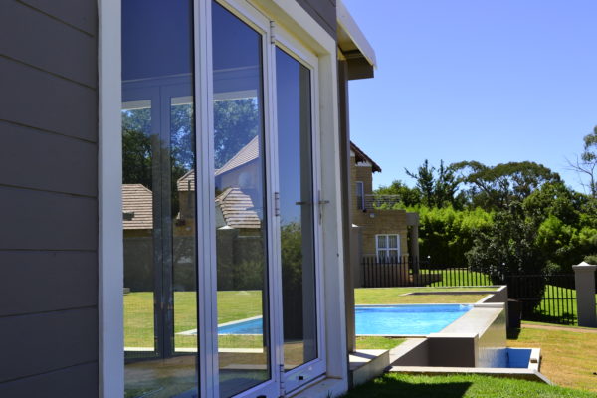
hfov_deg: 43.6
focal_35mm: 45
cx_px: 298
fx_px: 746
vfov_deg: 29.9
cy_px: 199
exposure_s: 1/250
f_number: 8
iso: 200
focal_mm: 30
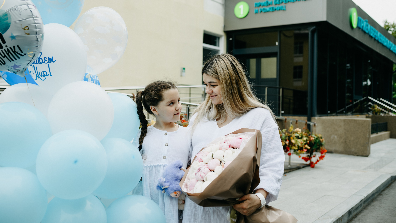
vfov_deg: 32.0
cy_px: 104
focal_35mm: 37
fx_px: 389
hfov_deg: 54.0
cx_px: 198
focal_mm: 35
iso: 100
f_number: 3.2
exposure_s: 1/400
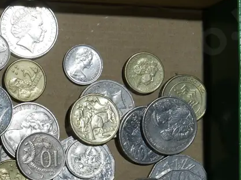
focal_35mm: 118
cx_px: 42
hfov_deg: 16.6
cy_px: 169
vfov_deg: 12.4
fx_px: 821
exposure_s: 1/125
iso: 200
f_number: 5.2
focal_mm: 24
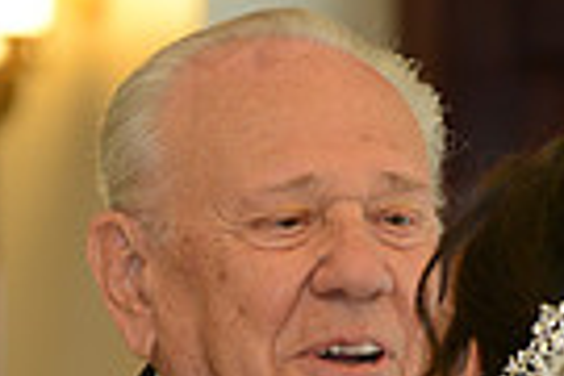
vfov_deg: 1.6
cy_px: 629
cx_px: 318
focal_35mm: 857
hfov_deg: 2.4
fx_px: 13425
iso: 800
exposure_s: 1/60
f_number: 6.3
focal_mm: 200
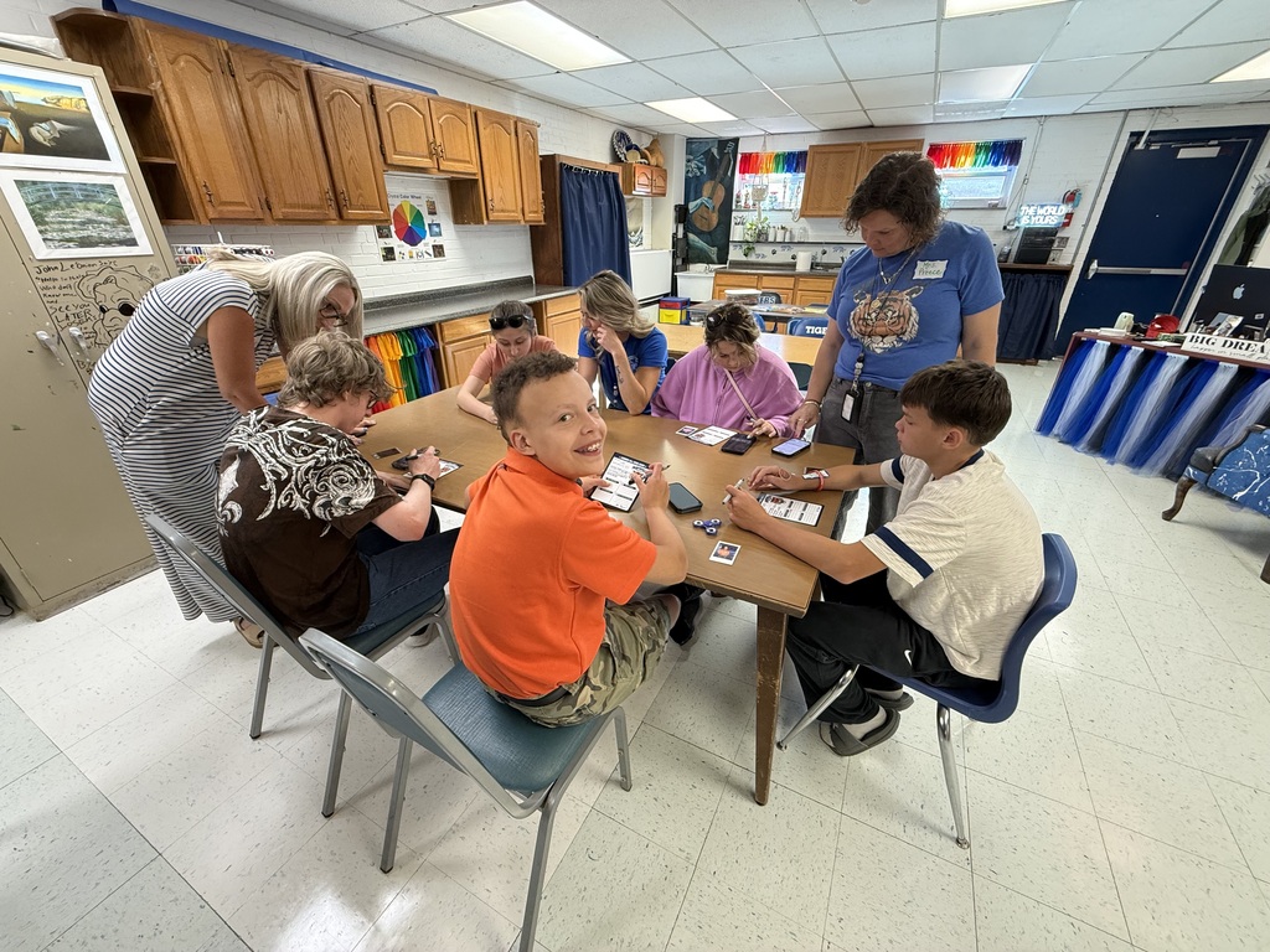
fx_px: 514
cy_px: 476
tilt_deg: -25.8
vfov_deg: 85.7
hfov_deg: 102.1
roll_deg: +0.9
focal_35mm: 14
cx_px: 635
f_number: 2.2
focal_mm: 2.22
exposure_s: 1/60
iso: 200
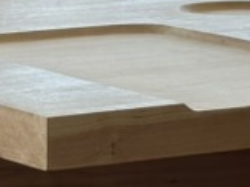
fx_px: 2179
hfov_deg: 6.6
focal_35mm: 302
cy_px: -71
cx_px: 132
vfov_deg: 4.9
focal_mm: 6.86
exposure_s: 1/149
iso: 80
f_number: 1.78
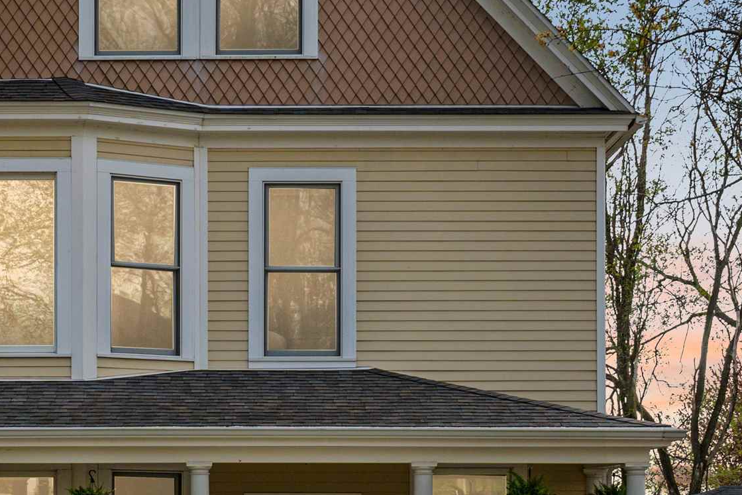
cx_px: 199
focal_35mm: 96
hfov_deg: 21.1
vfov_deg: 14.2
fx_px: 1979
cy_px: 337
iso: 250
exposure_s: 1/250
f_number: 10
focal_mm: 35
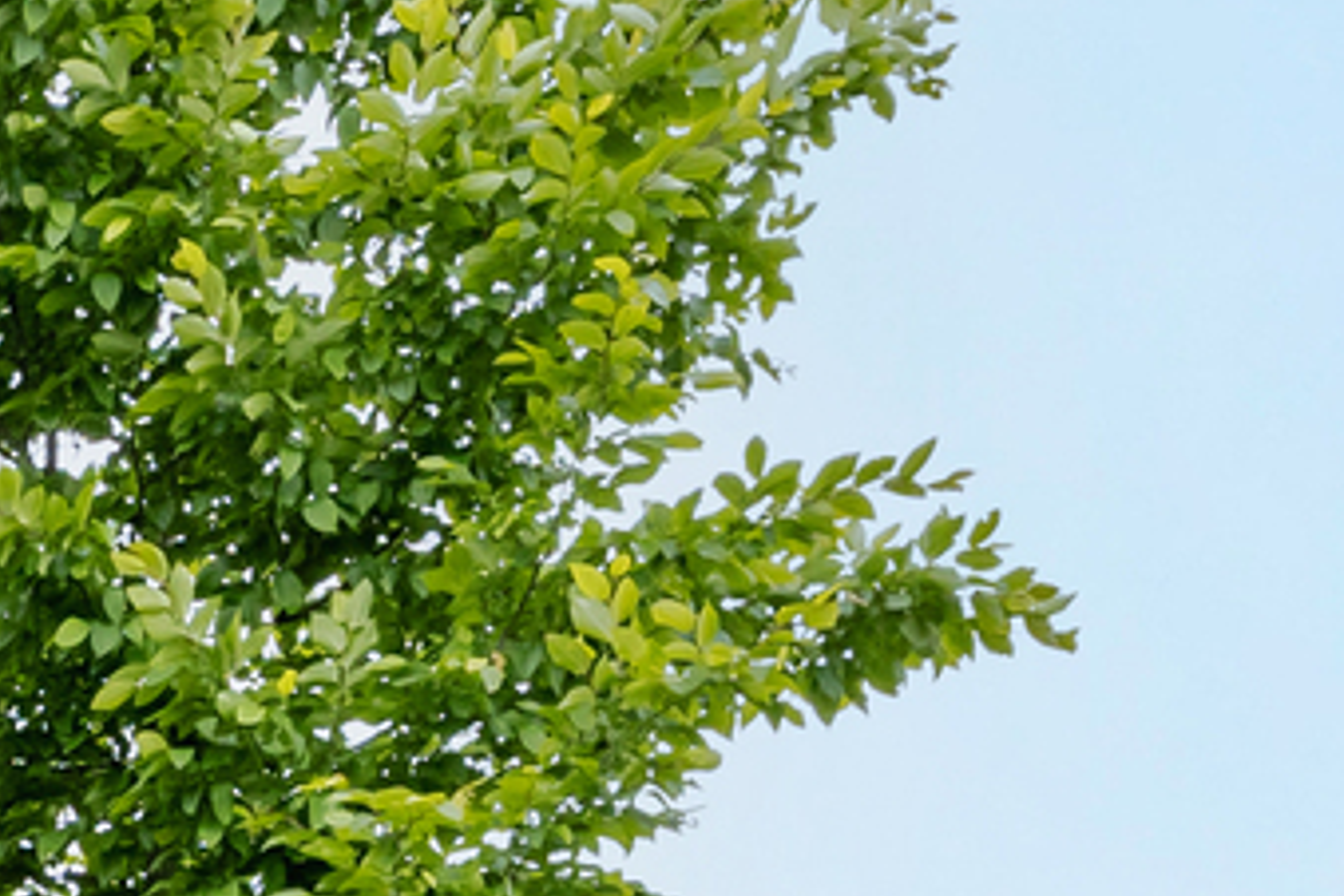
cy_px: 2101
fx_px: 3696
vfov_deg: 11.6
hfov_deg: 17.2
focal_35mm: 99
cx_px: -1011
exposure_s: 1/125
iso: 250
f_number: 11
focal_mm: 14
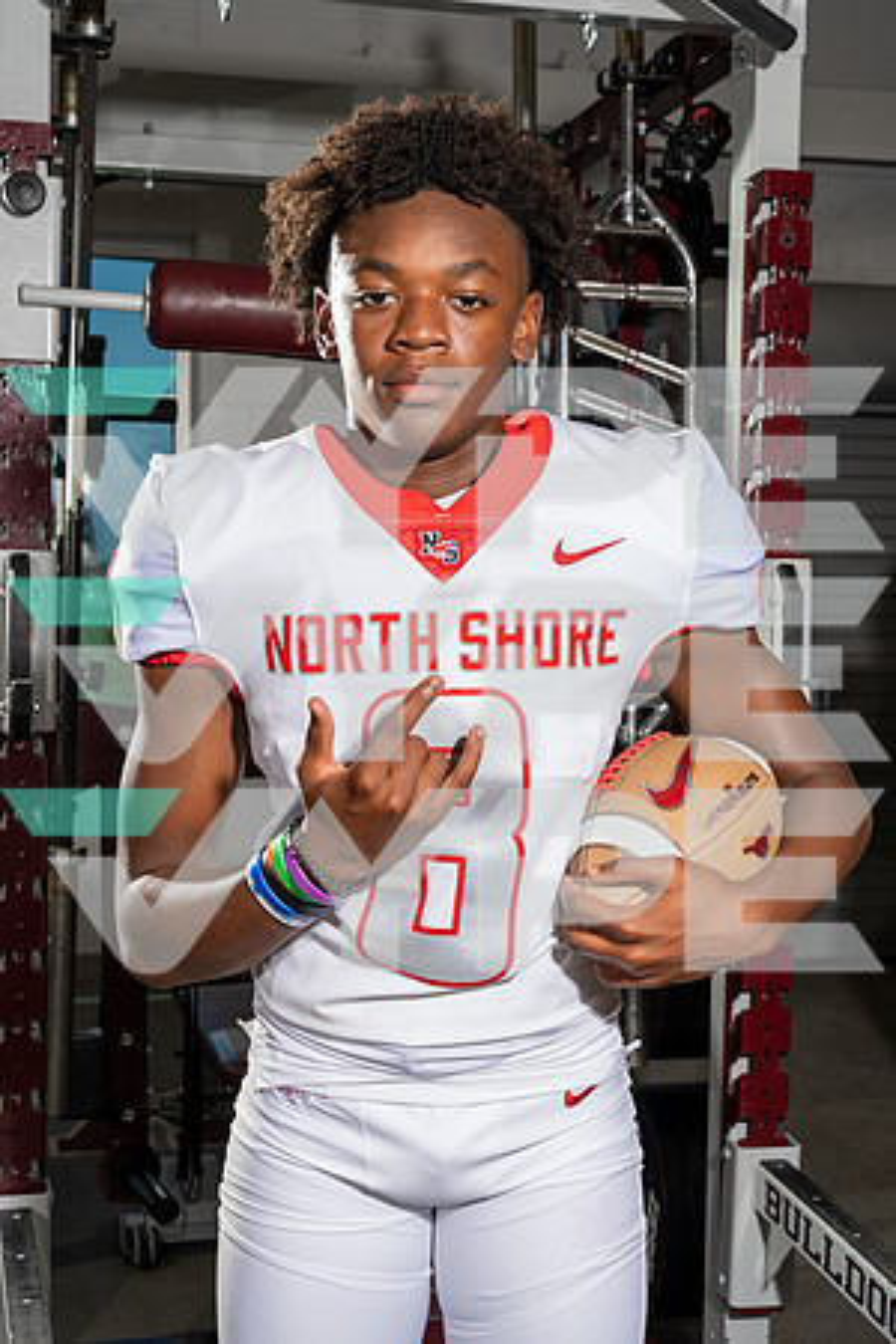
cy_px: 672
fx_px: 1867
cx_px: 448
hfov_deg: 27.0
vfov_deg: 39.6
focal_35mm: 50
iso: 320
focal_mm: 50
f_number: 8
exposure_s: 1/250
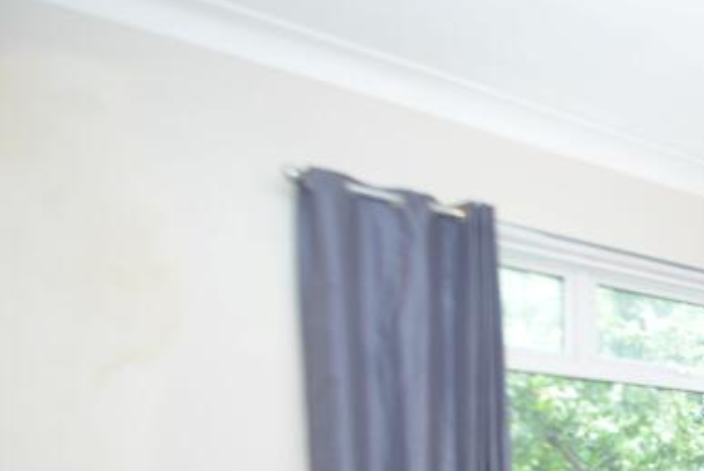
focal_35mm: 40
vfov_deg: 29.1
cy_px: 561
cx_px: 937
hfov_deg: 33.5
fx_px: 783
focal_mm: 10
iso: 800
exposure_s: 1/45
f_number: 3.5
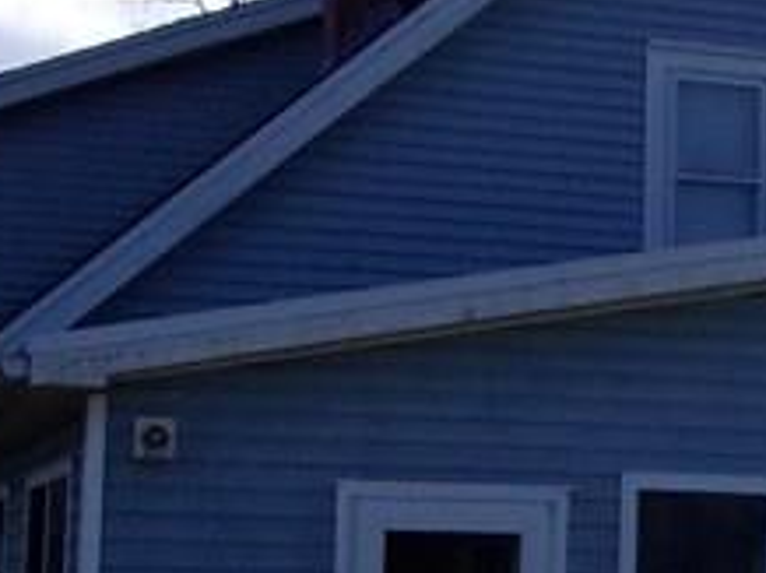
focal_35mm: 127
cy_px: 253
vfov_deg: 11.6
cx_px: 847
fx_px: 2807
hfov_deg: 15.1
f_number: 10.4
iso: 200
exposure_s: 1/340
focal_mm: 4.9
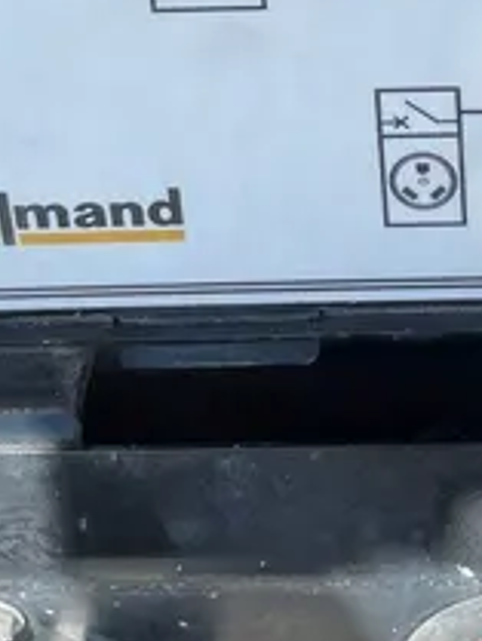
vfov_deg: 19.8
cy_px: -192
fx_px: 1688
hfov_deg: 15.7
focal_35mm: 91
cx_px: 574
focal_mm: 4.2
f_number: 1.6
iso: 50
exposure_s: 1/1689
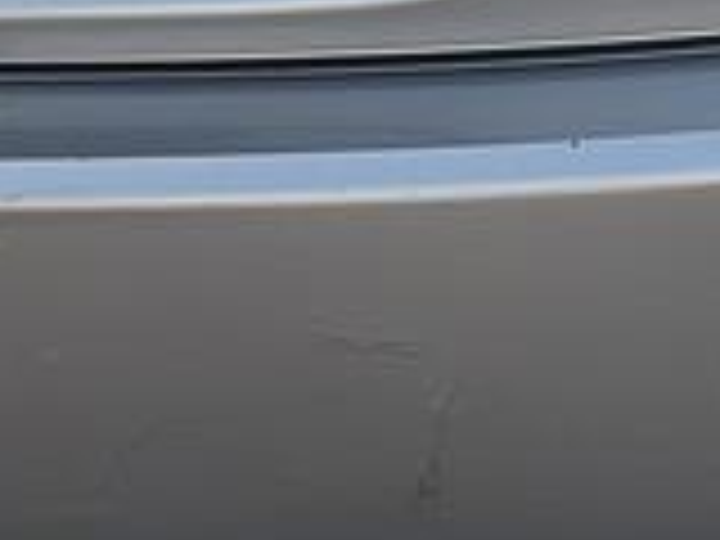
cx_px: 14
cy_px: -270
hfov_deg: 12.8
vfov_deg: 9.4
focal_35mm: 153
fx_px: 3182
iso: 23
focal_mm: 6.9
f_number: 1.68
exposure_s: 1/2024
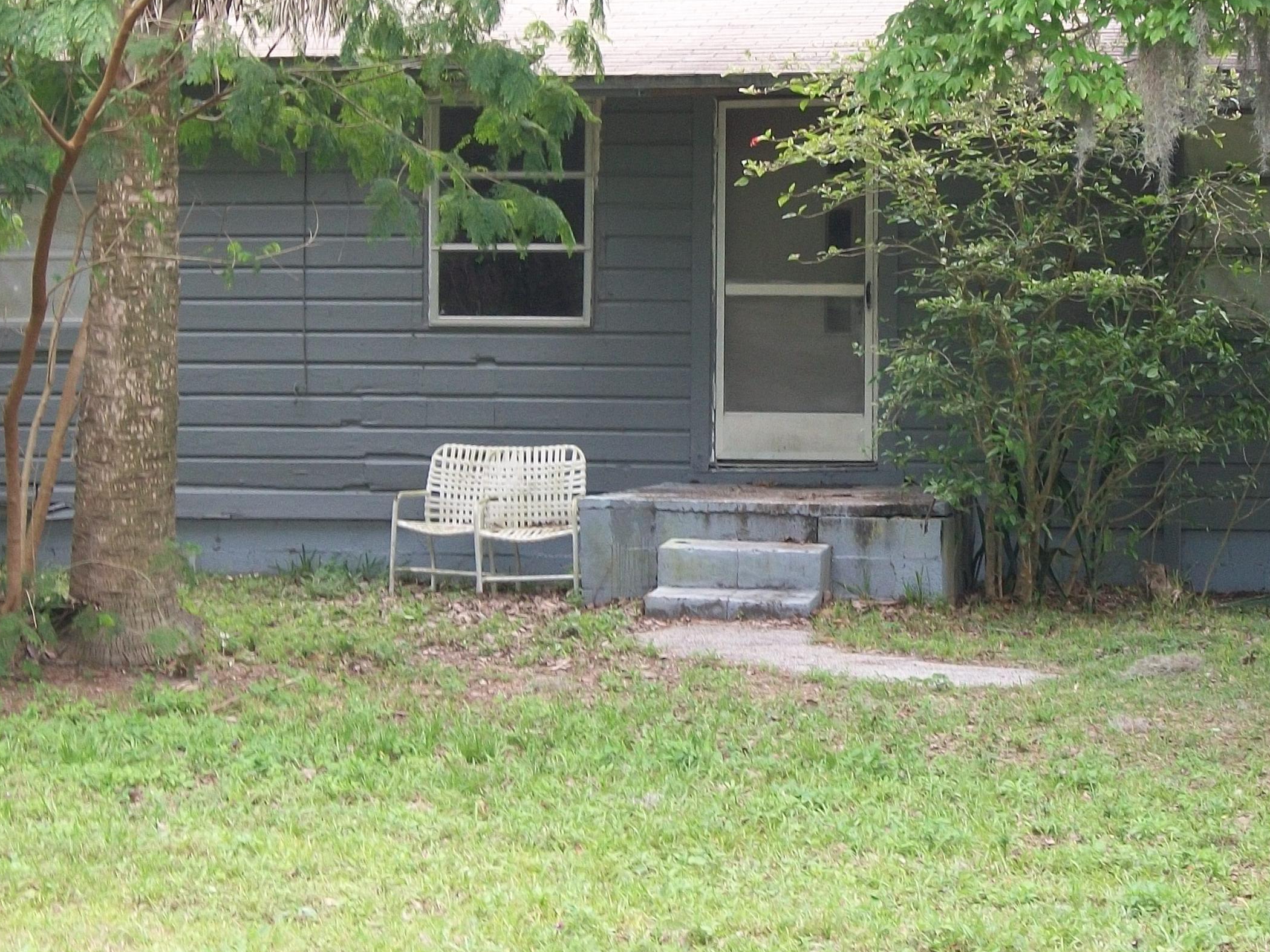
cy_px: 306
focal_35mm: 110
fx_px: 4036
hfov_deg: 17.9
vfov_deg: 13.4
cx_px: 747
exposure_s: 1/60
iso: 80
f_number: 4.6
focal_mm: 13.7
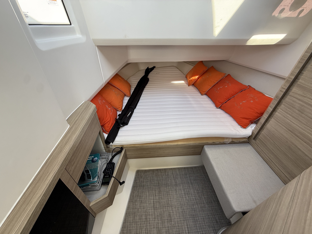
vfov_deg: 85.7
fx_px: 126
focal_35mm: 14
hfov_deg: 102.1
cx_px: 156
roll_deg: -2.0
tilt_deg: -36.9
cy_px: 117
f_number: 2.2
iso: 80
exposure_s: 1/99
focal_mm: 2.22
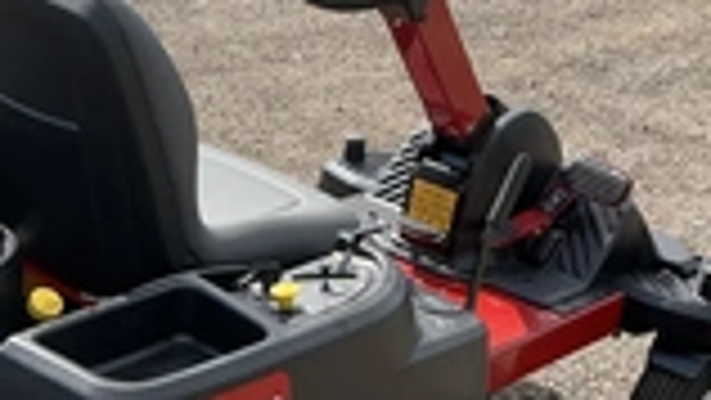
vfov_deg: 14.9
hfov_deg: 26.4
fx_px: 1509
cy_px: 373
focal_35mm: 80
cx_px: 252
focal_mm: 3
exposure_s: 1/944
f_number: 1.8
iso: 25
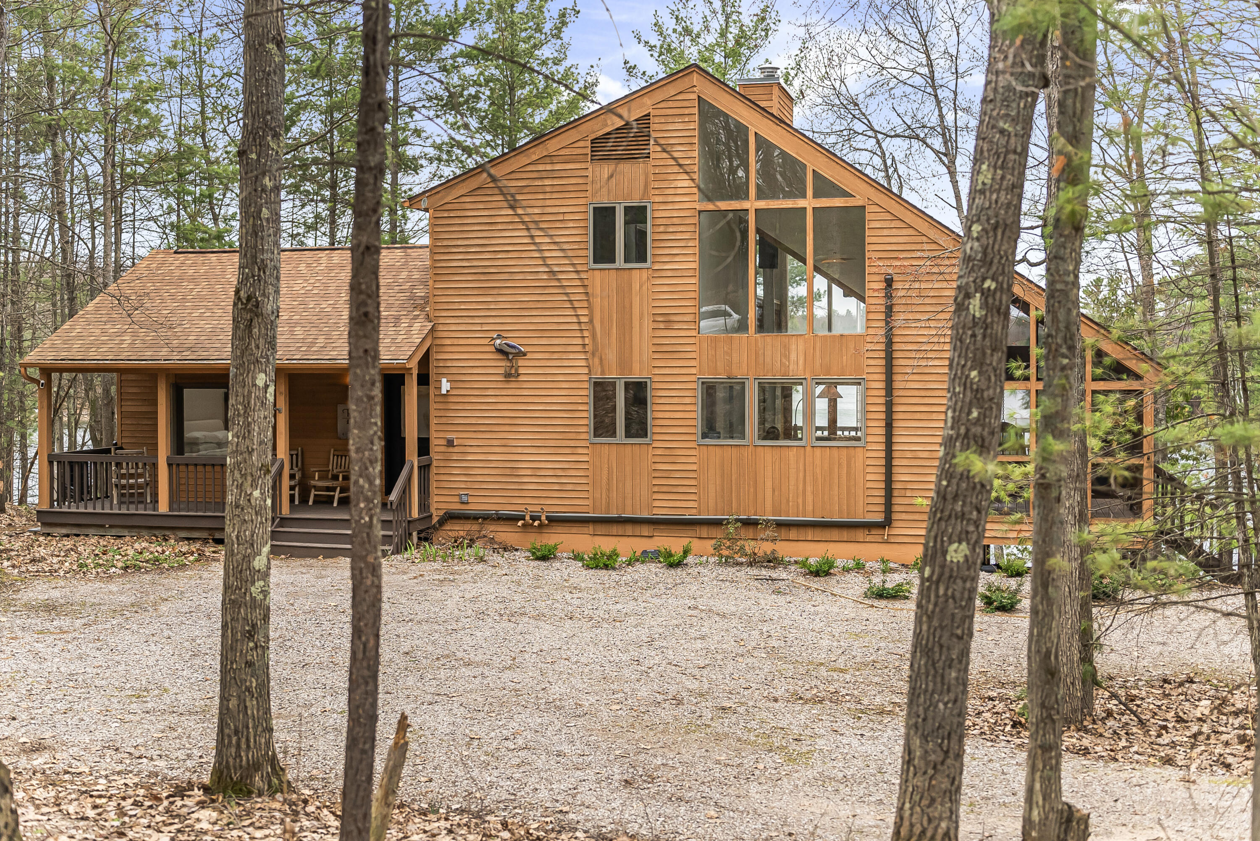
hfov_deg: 47.4
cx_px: 630
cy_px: 420
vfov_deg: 32.7
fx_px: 1436
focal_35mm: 41
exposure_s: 1/5000
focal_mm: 41
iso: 640
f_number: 2.2
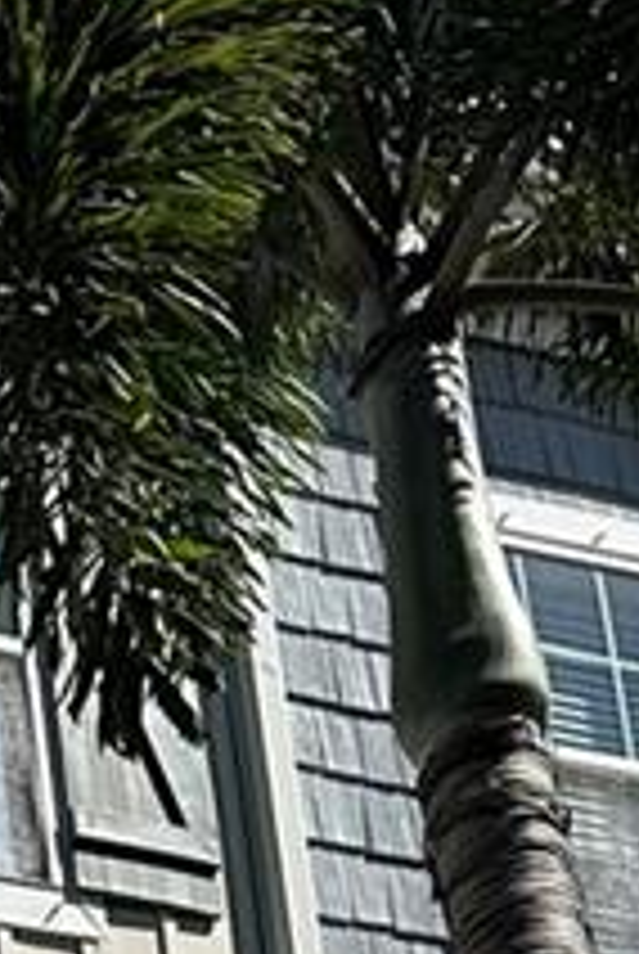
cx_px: -850
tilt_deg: +18.0
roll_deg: +0.4
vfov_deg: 11.8
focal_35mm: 141
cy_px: 2277
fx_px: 3742
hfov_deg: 8.9
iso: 80
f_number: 1.78
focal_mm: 6.86
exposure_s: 1/7576
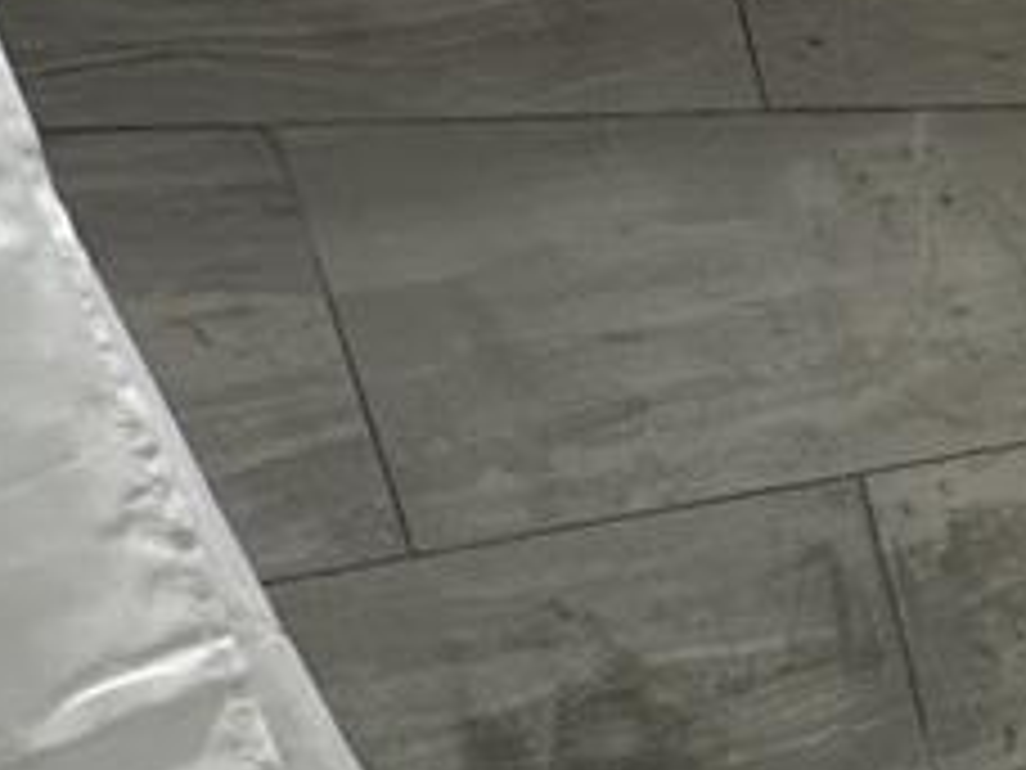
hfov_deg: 17.5
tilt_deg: -16.9
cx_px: 2205
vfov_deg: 22.8
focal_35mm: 63
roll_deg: +1.7
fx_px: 1867
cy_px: 653
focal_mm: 2.22
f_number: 2.2
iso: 125
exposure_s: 1/100
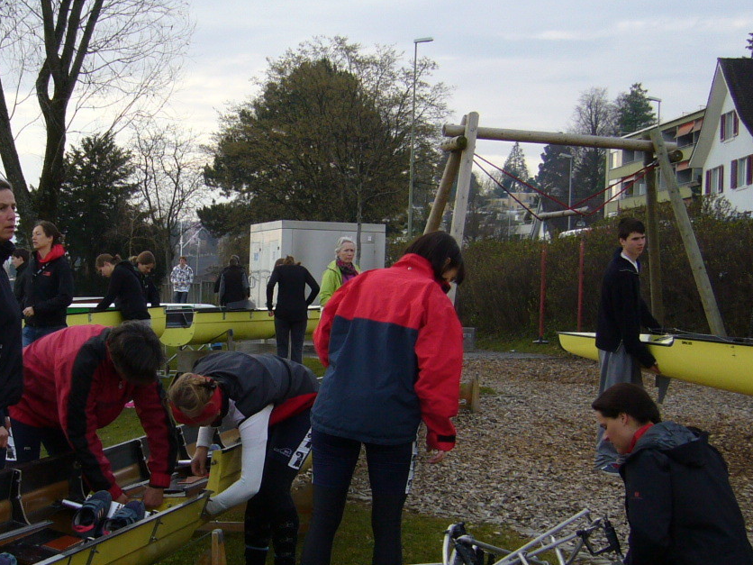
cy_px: 293
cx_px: 233
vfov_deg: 21.9
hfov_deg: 28.7
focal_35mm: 67
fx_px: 1457
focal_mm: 5.8
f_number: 2.8
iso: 80
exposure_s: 1/400
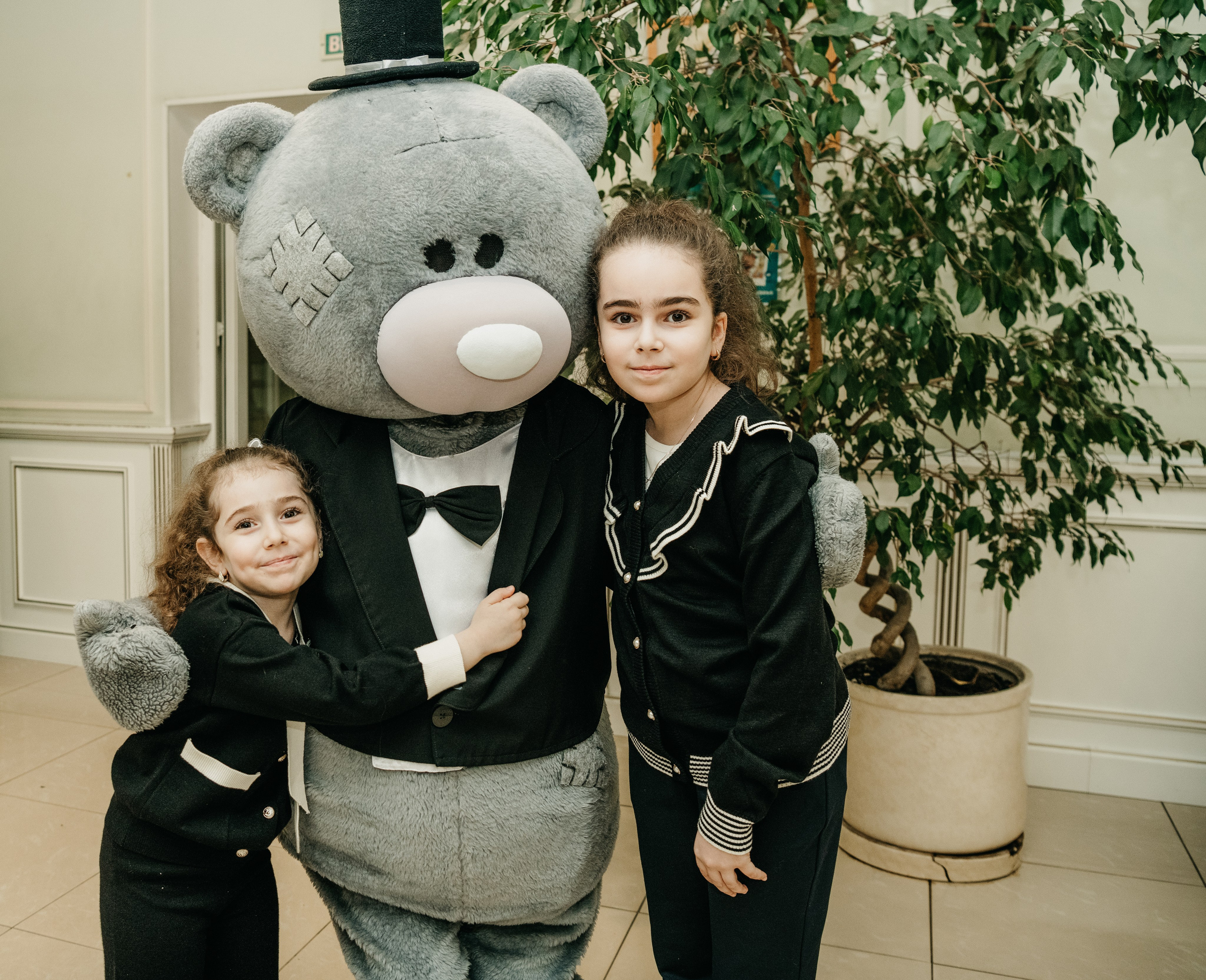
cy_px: 448
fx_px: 1283
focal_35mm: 36
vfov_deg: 41.8
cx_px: 408
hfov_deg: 49.5
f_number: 4
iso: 800
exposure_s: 1/160
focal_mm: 28
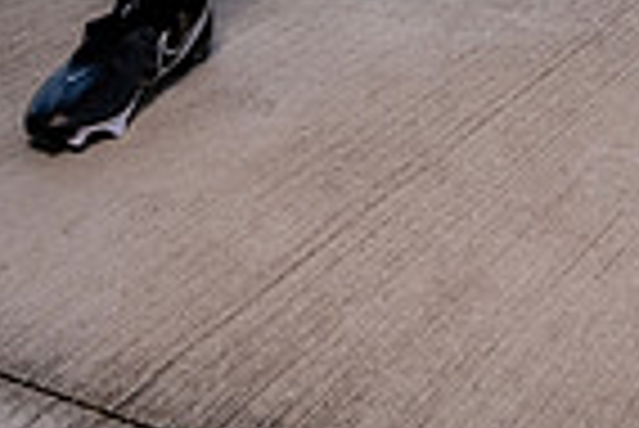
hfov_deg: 22.0
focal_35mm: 92
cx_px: 418
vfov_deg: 12.3
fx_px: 1635
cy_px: -554
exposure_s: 1/125
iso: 100
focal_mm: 29
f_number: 8
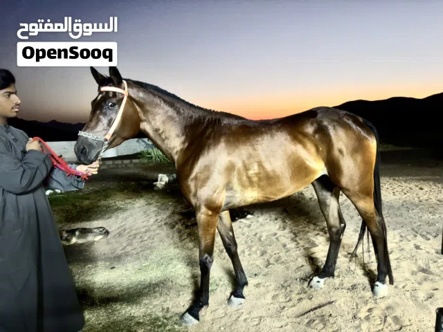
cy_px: 166
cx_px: 222
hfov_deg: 71.6
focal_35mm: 24
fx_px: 307
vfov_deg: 56.8
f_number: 1.78
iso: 1000
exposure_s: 1/30
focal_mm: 6.76
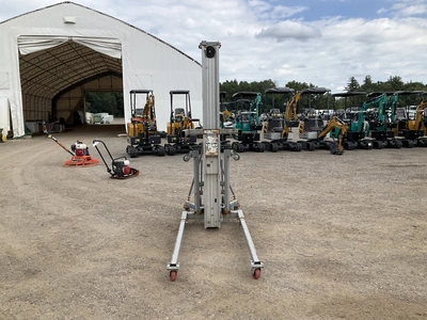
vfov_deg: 48.2
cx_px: 214
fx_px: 358
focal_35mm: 29
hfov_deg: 61.7
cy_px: 160
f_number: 1.8
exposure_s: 1/1675
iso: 25
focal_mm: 3
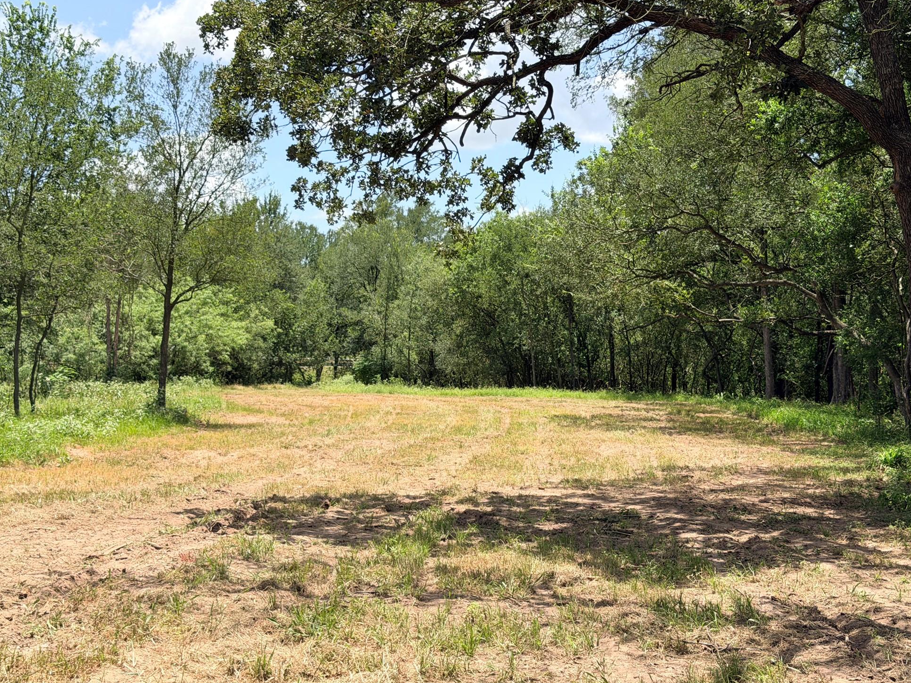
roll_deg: -0.4
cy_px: 344
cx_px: 446
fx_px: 1342
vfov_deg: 28.6
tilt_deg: -0.2
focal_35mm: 51
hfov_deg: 37.5
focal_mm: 6.76
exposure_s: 1/2667
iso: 64
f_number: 1.78
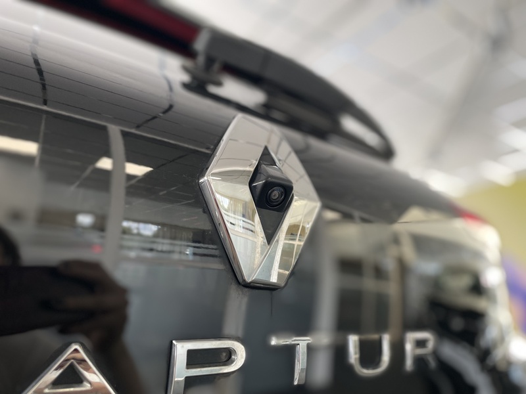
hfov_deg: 67.3
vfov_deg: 53.1
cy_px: 197
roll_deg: -0.5
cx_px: 263
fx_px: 395
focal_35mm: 26
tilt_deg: +17.0
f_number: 1.6
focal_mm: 4.2
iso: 80
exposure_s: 1/50
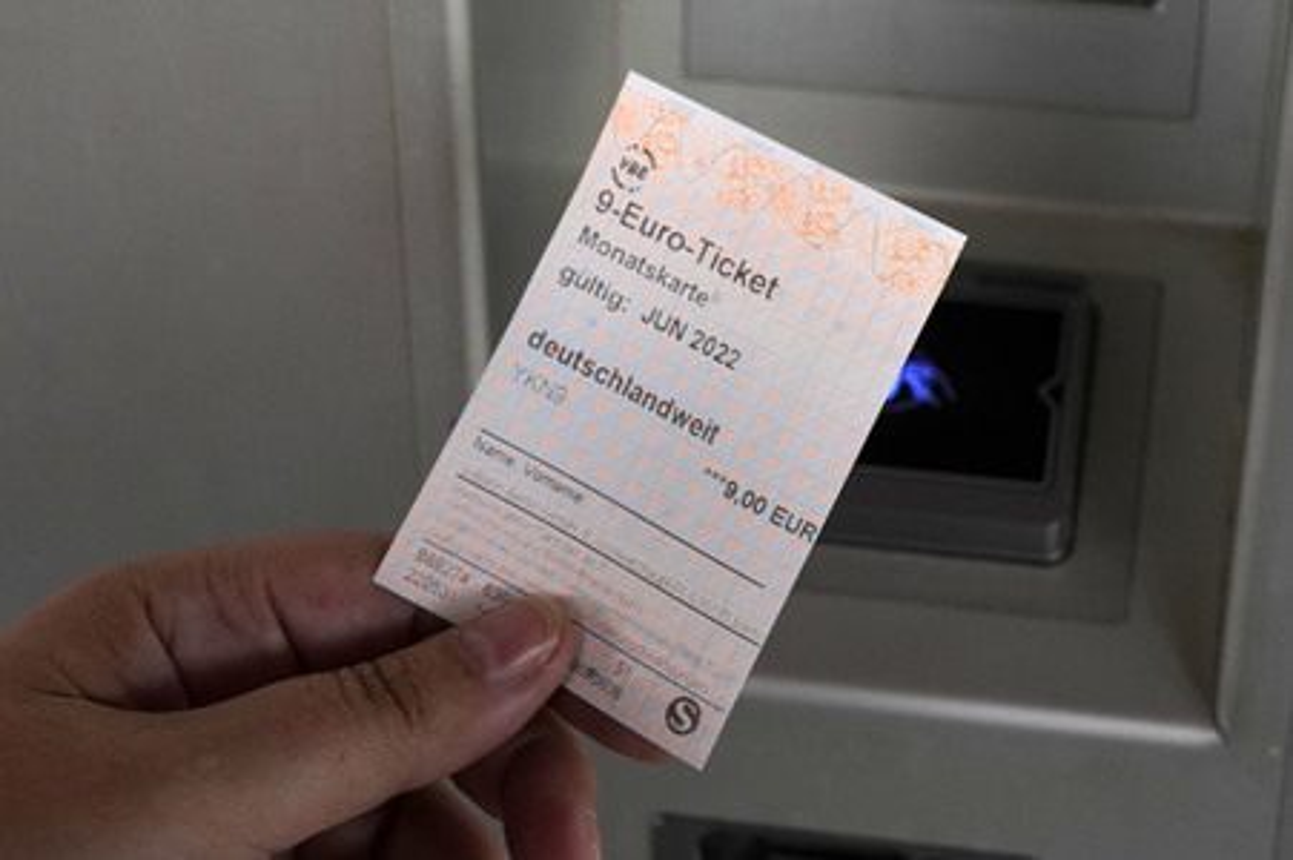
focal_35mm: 46
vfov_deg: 29.2
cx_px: 646
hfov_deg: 42.8
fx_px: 1651
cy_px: 430
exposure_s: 1/250
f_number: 8
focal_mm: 46
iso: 1250
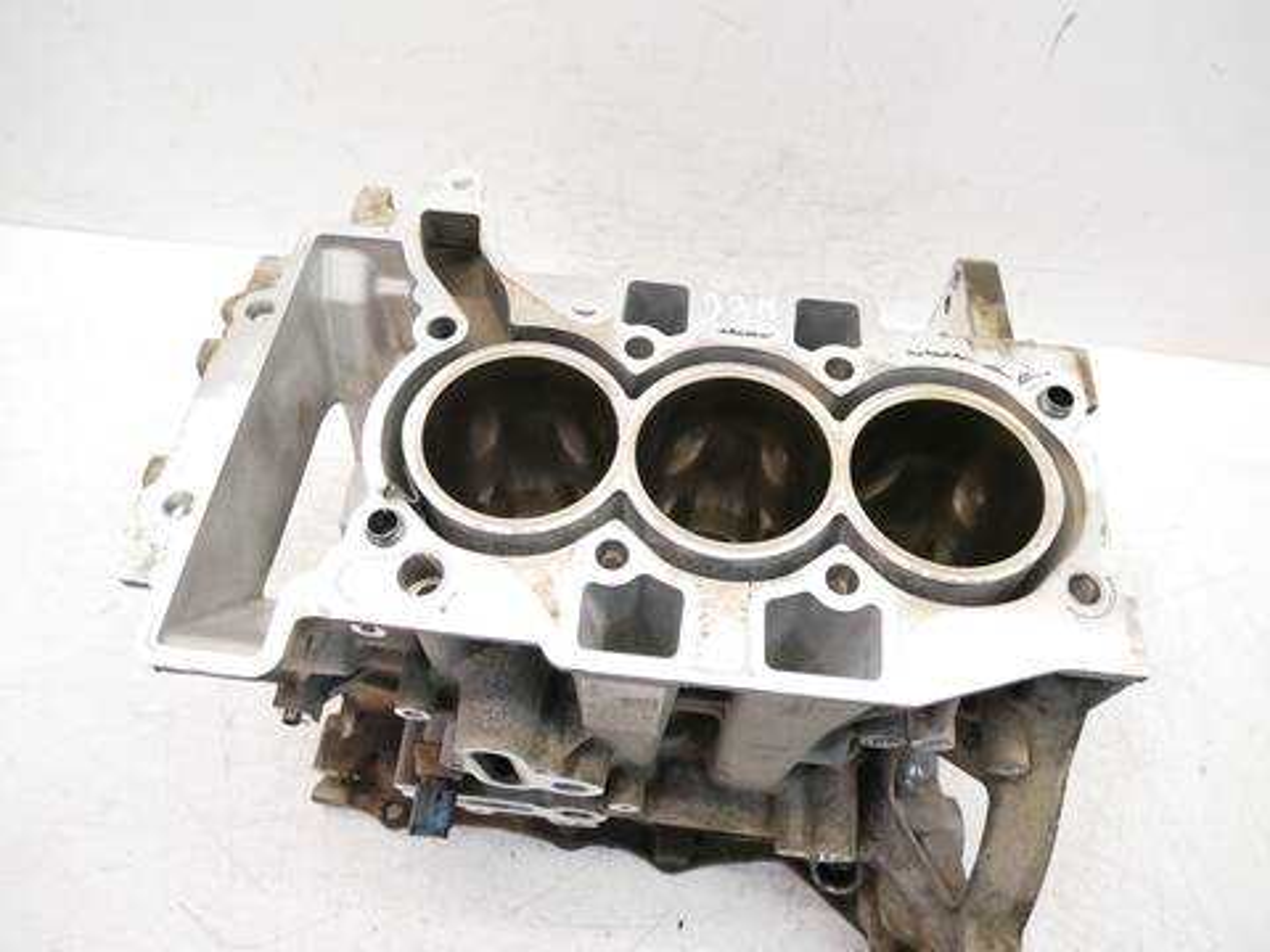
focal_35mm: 24
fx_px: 881
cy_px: 476
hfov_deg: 71.6
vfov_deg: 56.8
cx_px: 635
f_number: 3.5
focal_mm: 12
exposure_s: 1/125
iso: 1250
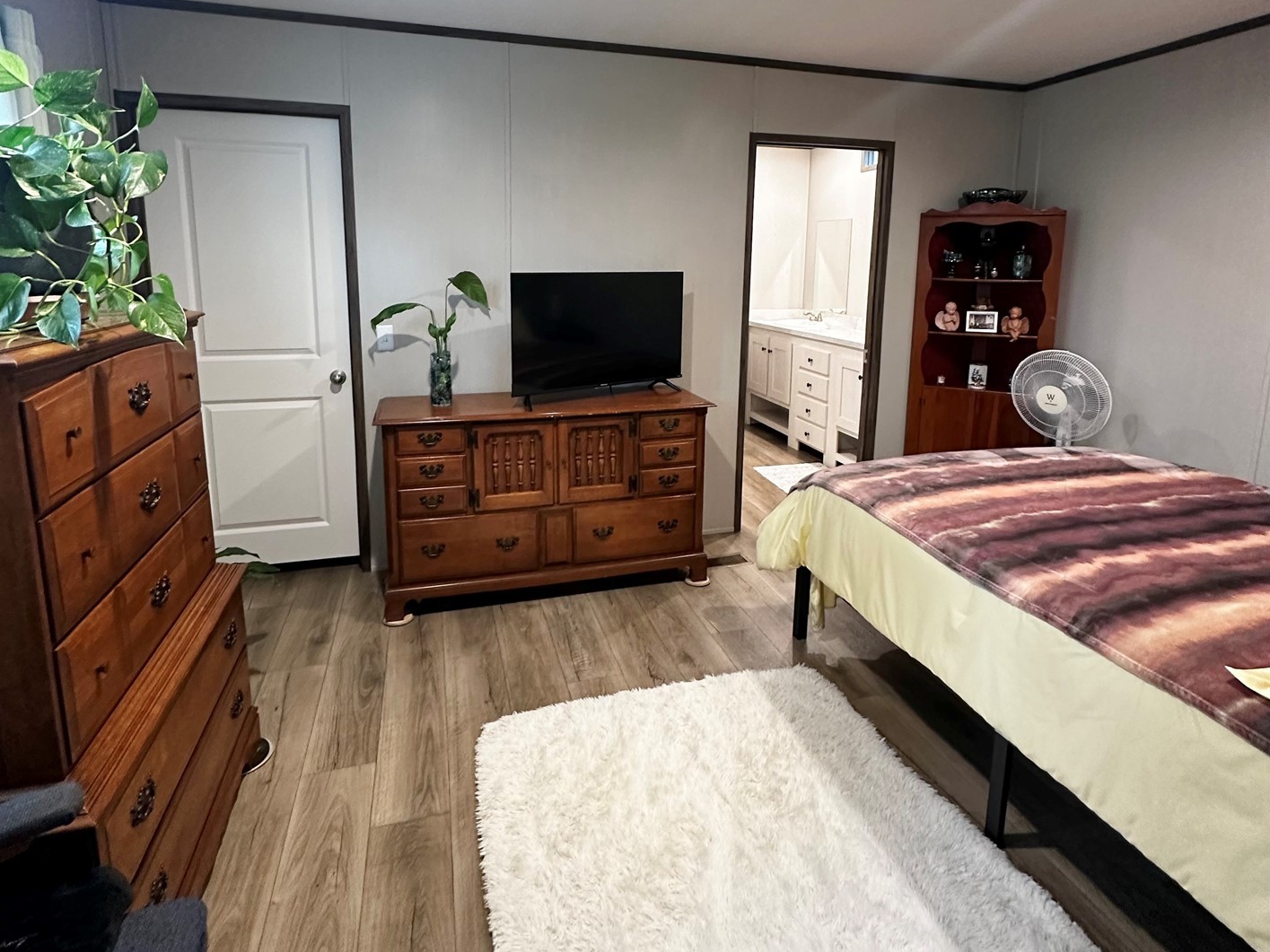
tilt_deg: -9.0
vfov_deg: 67.7
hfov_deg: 84.7
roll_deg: -0.6
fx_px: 697
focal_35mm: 19
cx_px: 625
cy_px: 364
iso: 320
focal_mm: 2.22
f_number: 2.2
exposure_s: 1/60
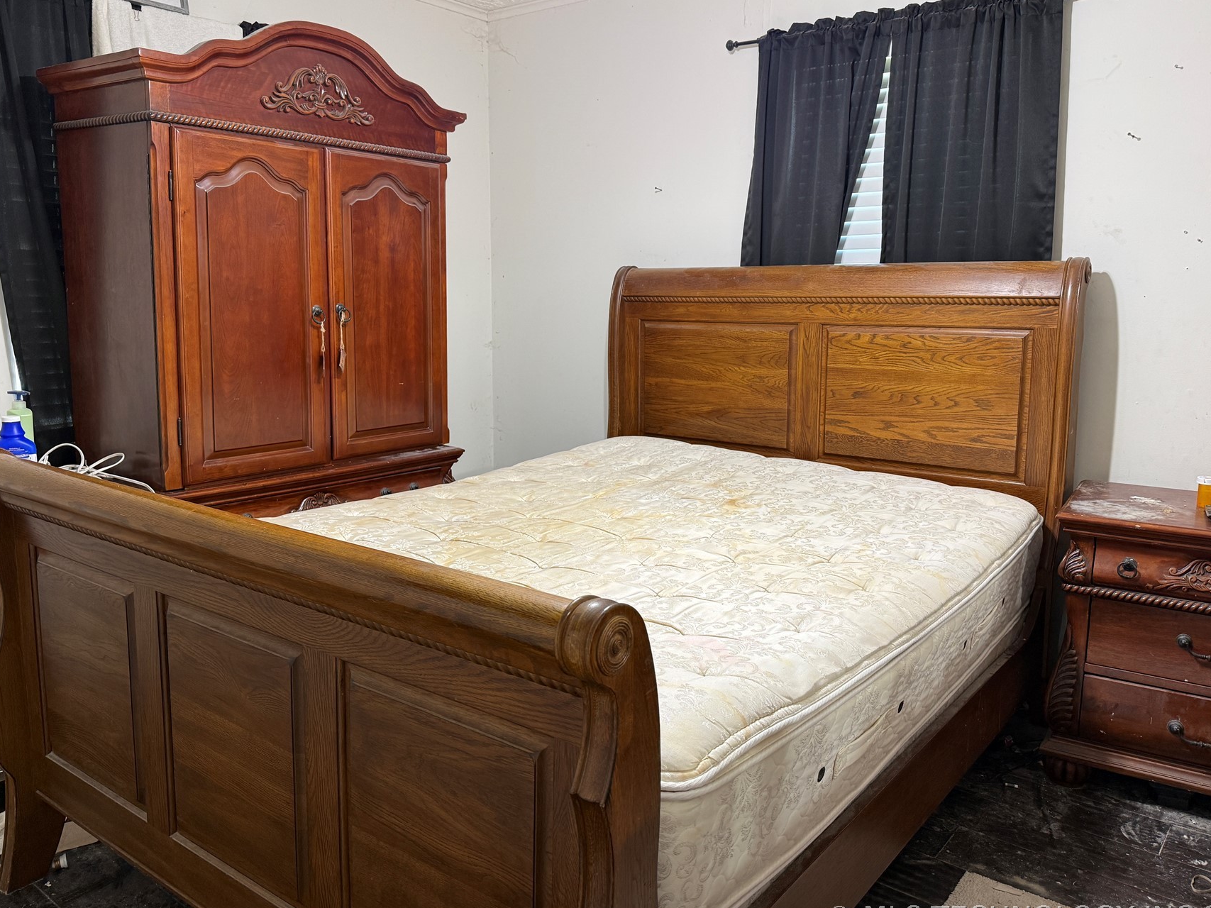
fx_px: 944
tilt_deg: -7.7
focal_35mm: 27
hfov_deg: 65.3
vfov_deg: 51.3
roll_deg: +0.3
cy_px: 430
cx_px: 604
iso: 160
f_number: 1.78
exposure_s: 1/60
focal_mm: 6.76
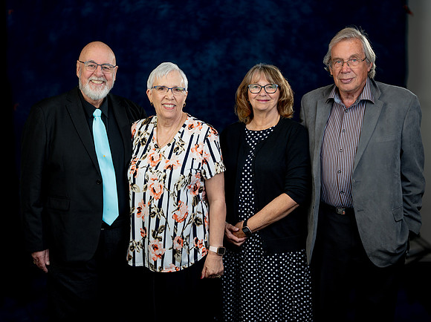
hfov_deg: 43.3
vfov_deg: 33.1
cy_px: 168
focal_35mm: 44
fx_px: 543
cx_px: 221
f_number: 4.5
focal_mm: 33
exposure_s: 1/200
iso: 200
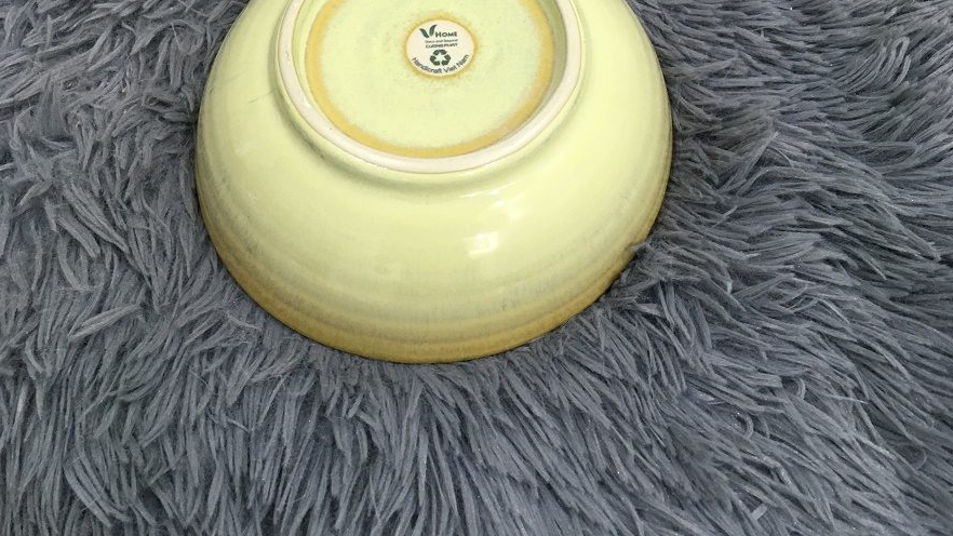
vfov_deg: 26.3
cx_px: 475
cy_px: 0
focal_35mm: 43
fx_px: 1087
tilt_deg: -53.9
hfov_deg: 47.4
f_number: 2.2
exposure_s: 1/33
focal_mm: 4.15
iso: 125
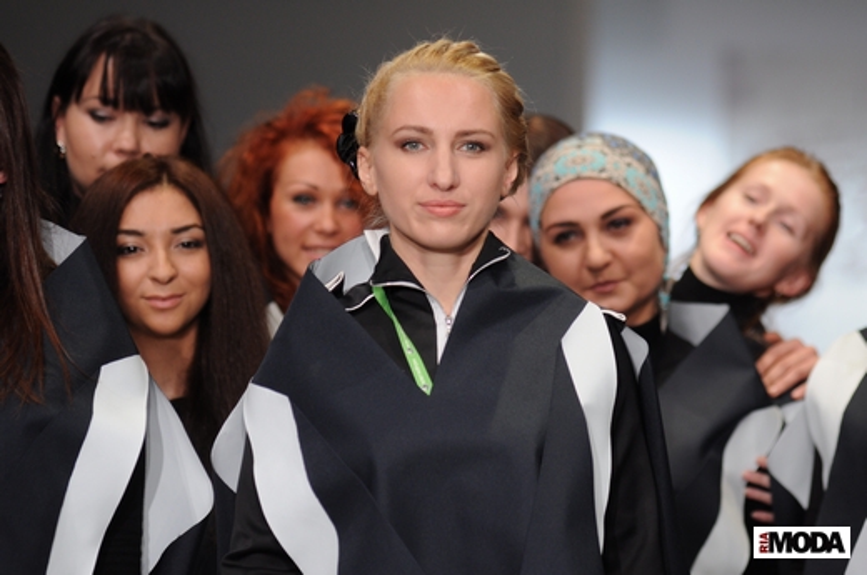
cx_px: 434
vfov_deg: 5.9
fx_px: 5591
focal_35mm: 232
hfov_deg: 8.9
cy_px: 288
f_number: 3.5
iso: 640
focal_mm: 155
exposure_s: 1/250
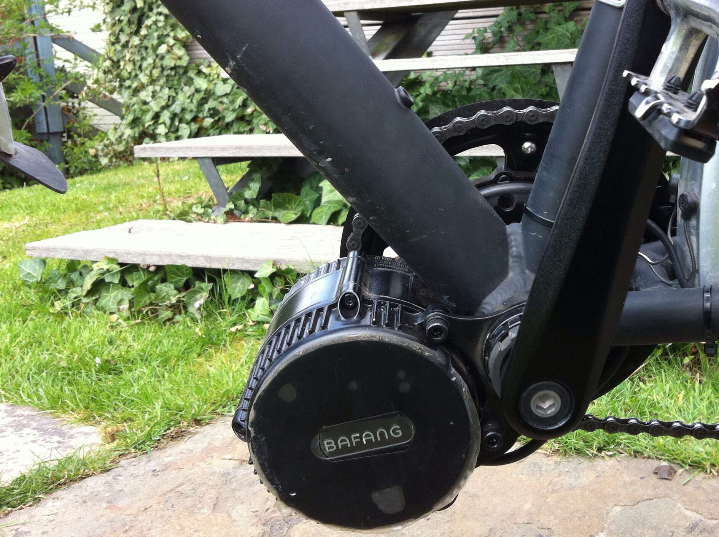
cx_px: 463
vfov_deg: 30.1
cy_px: 214
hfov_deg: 39.4
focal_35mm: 48
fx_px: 996
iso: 80
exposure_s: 1/120
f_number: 2.8
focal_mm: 3.85
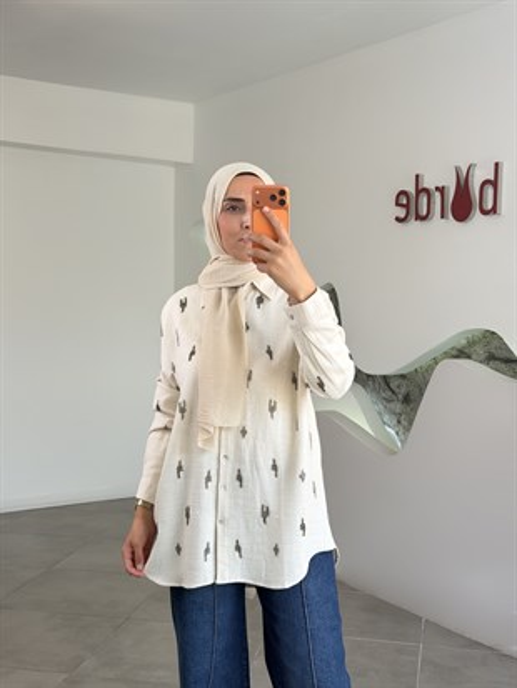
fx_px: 955
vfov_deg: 39.6
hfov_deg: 30.3
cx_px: 258
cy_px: 344
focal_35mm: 48
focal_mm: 6.76
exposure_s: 1/242
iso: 64
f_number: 1.78
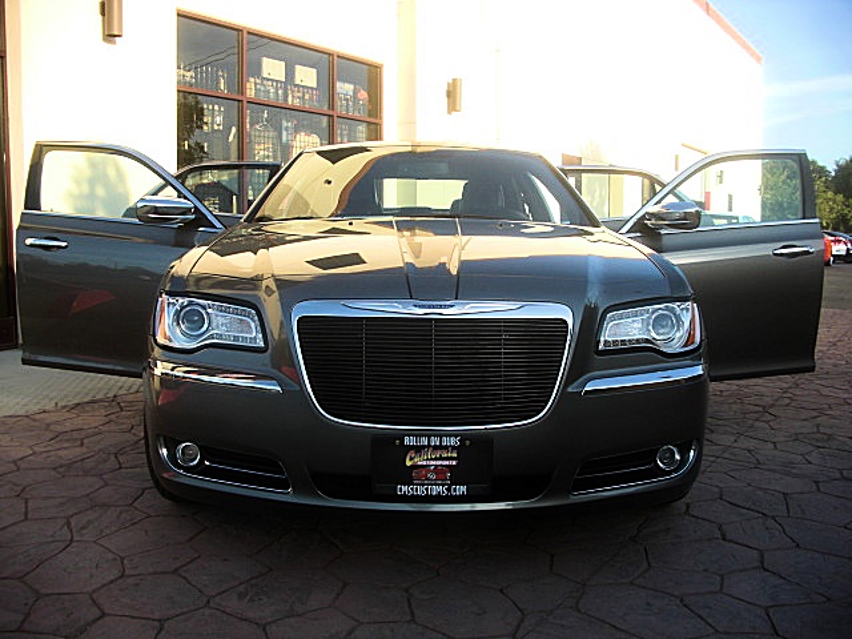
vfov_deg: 39.7
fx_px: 886
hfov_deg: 51.4
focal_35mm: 36
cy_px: 320
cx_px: 426
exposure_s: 1/200
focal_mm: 6.3
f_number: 2.8
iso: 50
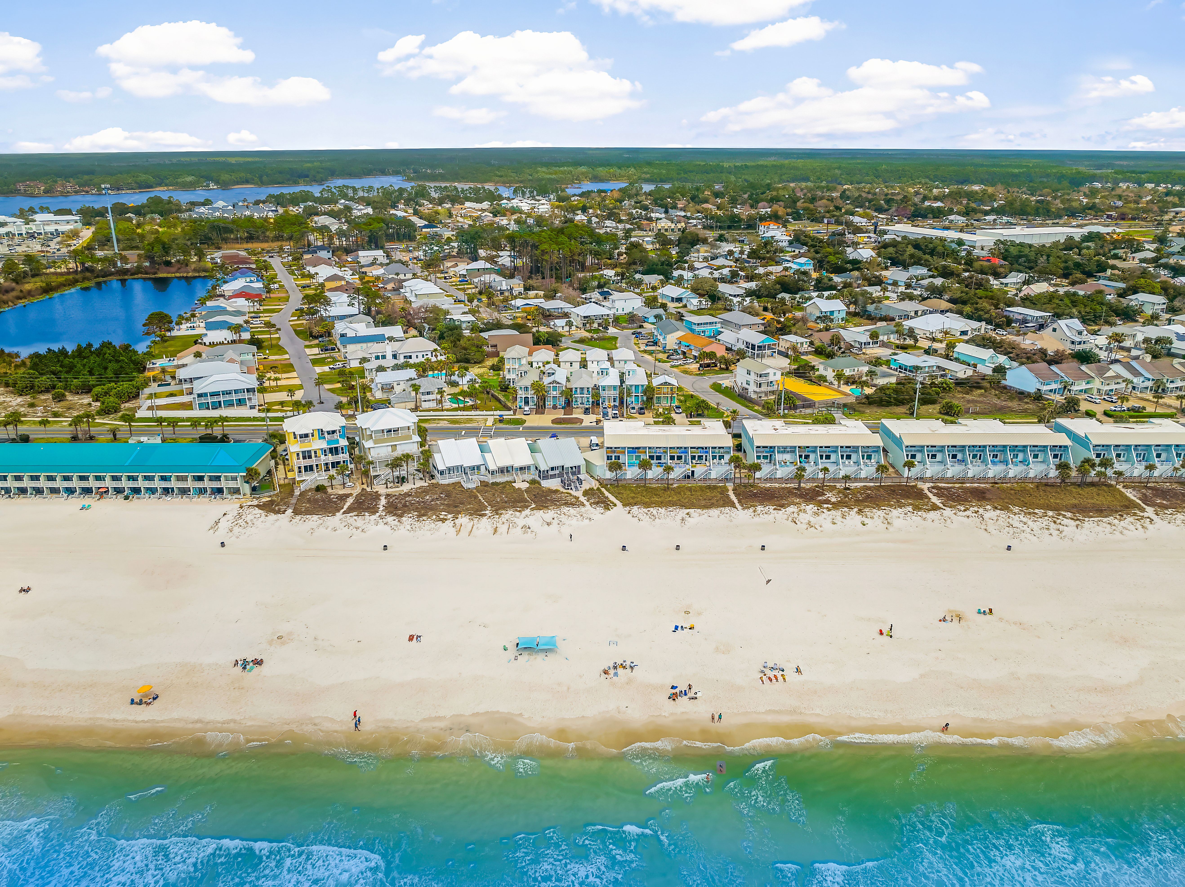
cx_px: 592
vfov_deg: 56.8
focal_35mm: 24
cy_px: 444
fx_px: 821
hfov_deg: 71.6
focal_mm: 12.3
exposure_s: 1/800
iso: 100
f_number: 2.8
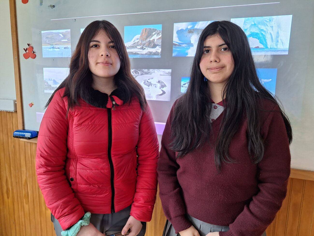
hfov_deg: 73.9
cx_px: 157
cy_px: 118
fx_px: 209
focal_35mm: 23
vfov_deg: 58.9
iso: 200
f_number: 1.8
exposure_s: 1/33
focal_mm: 5.54
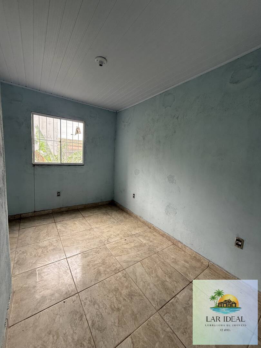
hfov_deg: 85.7
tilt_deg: -5.4
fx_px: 141
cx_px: 130
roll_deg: -3.3
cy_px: 174
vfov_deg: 102.1
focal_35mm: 14
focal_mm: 2.22
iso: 200
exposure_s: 1/99
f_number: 2.2
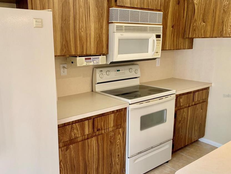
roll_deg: -1.5
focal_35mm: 32
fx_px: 214
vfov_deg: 44.1
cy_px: 96
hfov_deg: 56.6
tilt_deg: -14.8
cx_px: 98
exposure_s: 1/60
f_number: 1.8
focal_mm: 4.25
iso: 100
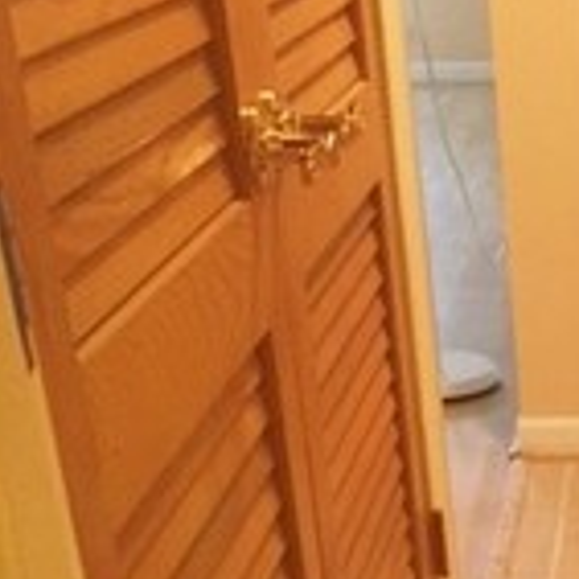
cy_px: 698
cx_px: 735
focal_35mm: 87
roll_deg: +0.4
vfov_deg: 18.8
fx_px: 1646
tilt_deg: -26.7
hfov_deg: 18.6
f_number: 2.2
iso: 250
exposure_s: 1/15
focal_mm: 4.15
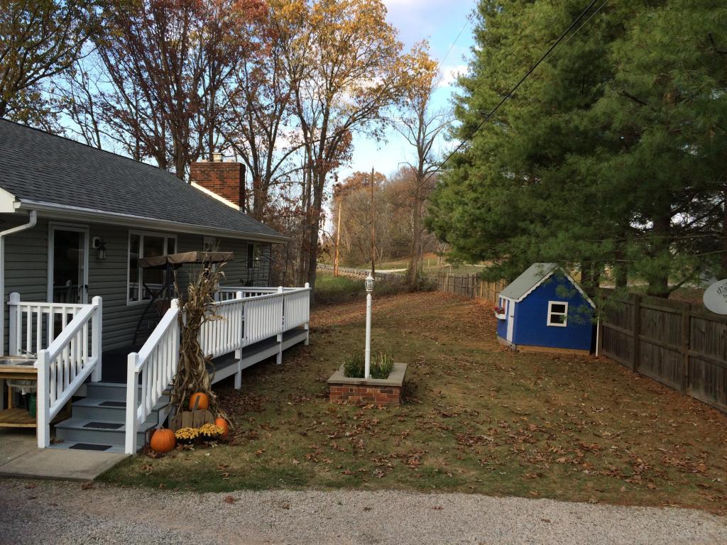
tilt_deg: -2.1
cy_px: 272
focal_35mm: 29
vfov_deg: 48.2
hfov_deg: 61.7
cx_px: 364
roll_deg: -0.8
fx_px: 609
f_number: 2.2
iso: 32
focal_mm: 4.15
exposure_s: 1/488
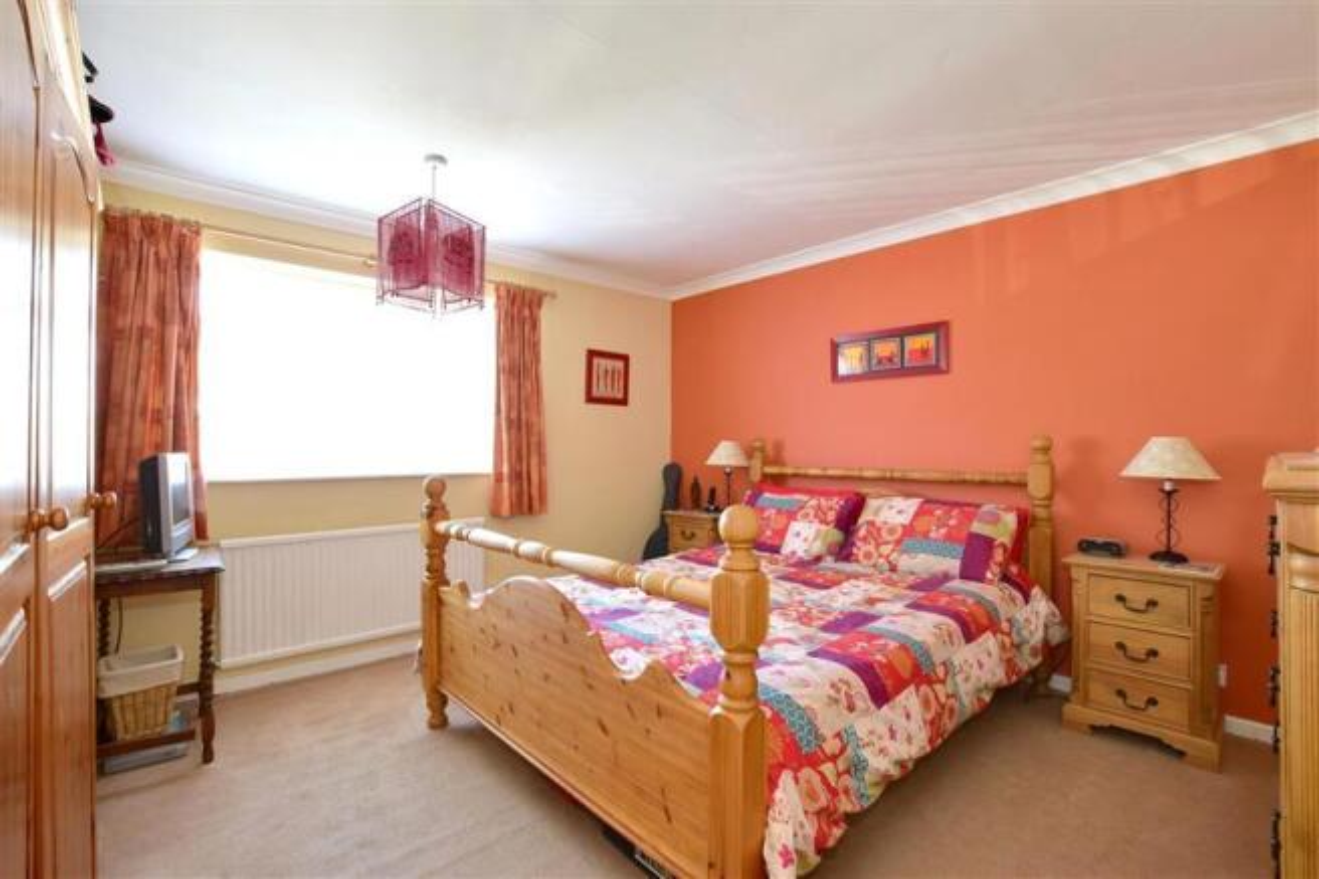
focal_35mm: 15
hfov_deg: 100.4
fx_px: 549
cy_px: 440
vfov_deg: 77.3
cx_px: 660
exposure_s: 1/2
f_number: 11
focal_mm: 10
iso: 200
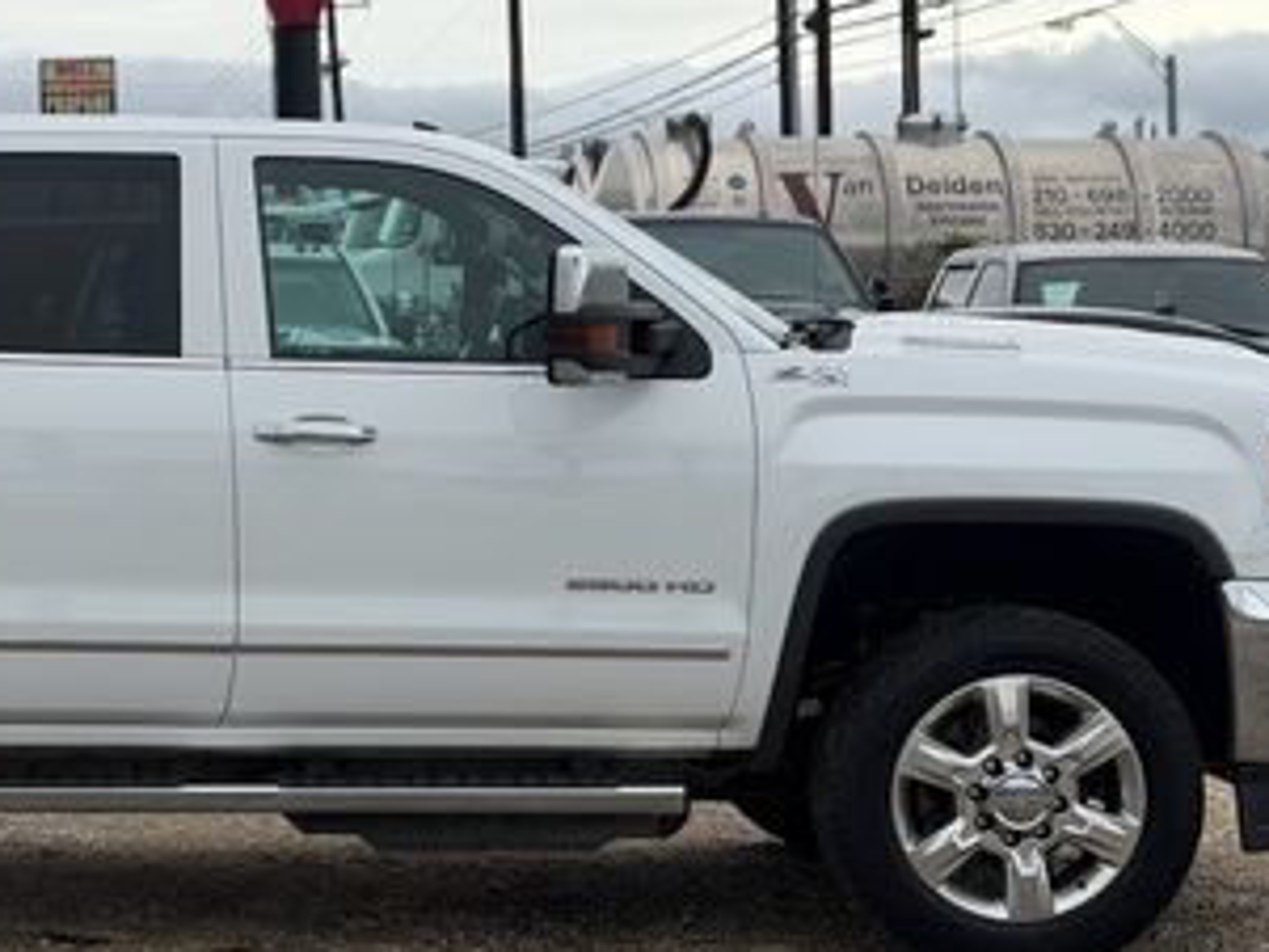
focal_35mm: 102
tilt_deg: -1.7
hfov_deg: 18.9
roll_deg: +1.6
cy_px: 459
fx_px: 3741
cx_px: 76
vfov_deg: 14.5
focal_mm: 6.76
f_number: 1.78
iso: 64
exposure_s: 1/1484
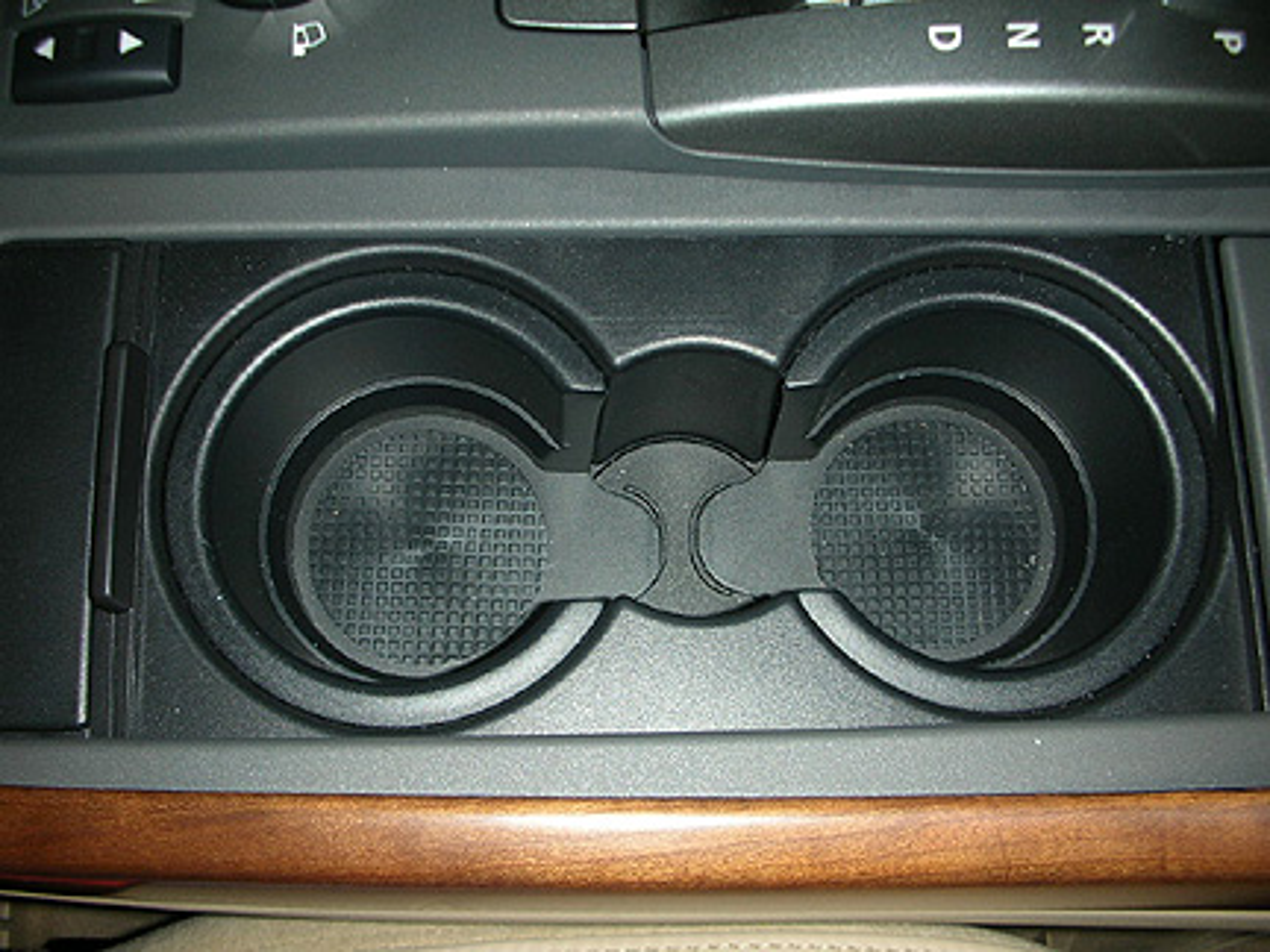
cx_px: 635
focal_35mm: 35
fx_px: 1284
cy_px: 476
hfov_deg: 52.6
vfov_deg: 40.7
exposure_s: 1/60.1
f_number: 3
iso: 50
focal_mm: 5.8
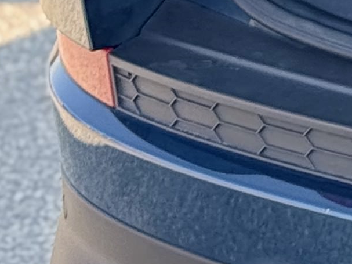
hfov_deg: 5.9
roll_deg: +3.3
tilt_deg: -12.5
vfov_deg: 4.5
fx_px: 3243
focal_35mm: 319
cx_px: 978
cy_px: -465
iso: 64
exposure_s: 1/240
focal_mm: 6.76
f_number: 1.78
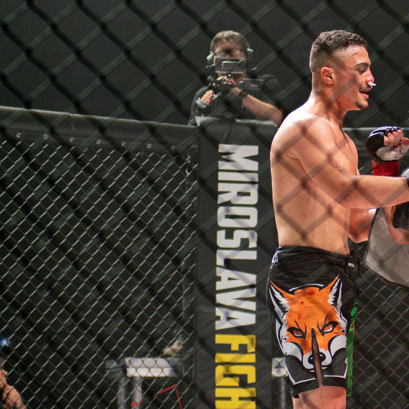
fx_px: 2032
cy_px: 127
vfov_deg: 11.5
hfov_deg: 11.4
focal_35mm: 152
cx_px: 379
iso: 2000
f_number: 4
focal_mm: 80
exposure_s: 1/640
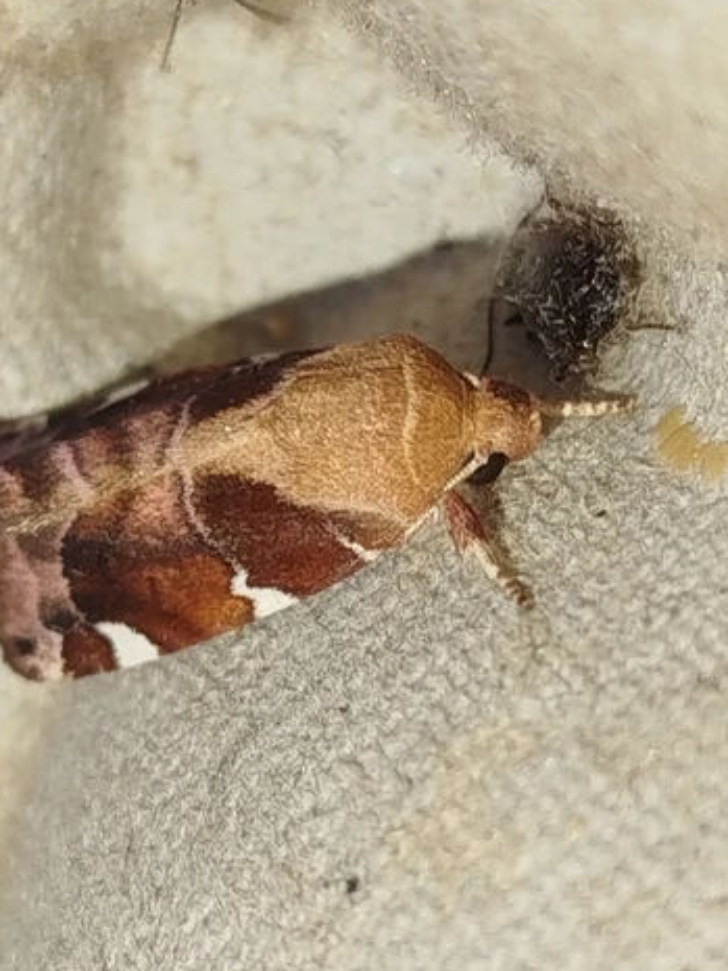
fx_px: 3391
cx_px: 313
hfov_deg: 12.2
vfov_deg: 16.3
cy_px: 558
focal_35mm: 121
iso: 80
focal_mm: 5.31
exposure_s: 1/50
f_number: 1.7
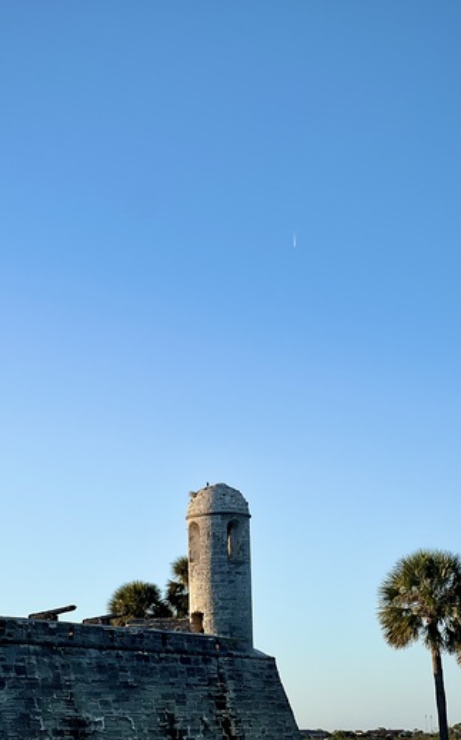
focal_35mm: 82
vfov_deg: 25.2
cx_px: 206
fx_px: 1651
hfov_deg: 15.9
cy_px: 370
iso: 32
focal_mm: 9
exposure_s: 1/595
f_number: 2.8
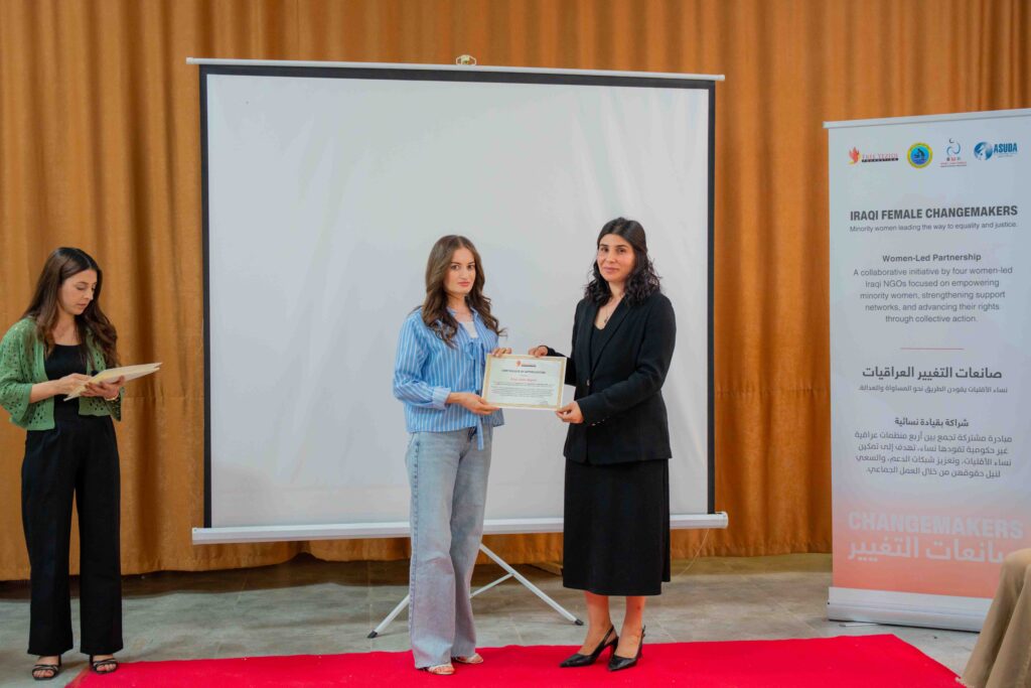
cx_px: 516
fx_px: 1601
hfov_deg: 35.7
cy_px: 344
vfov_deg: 24.2
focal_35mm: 56
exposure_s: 1/100
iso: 1000
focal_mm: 55.9
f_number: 2.8
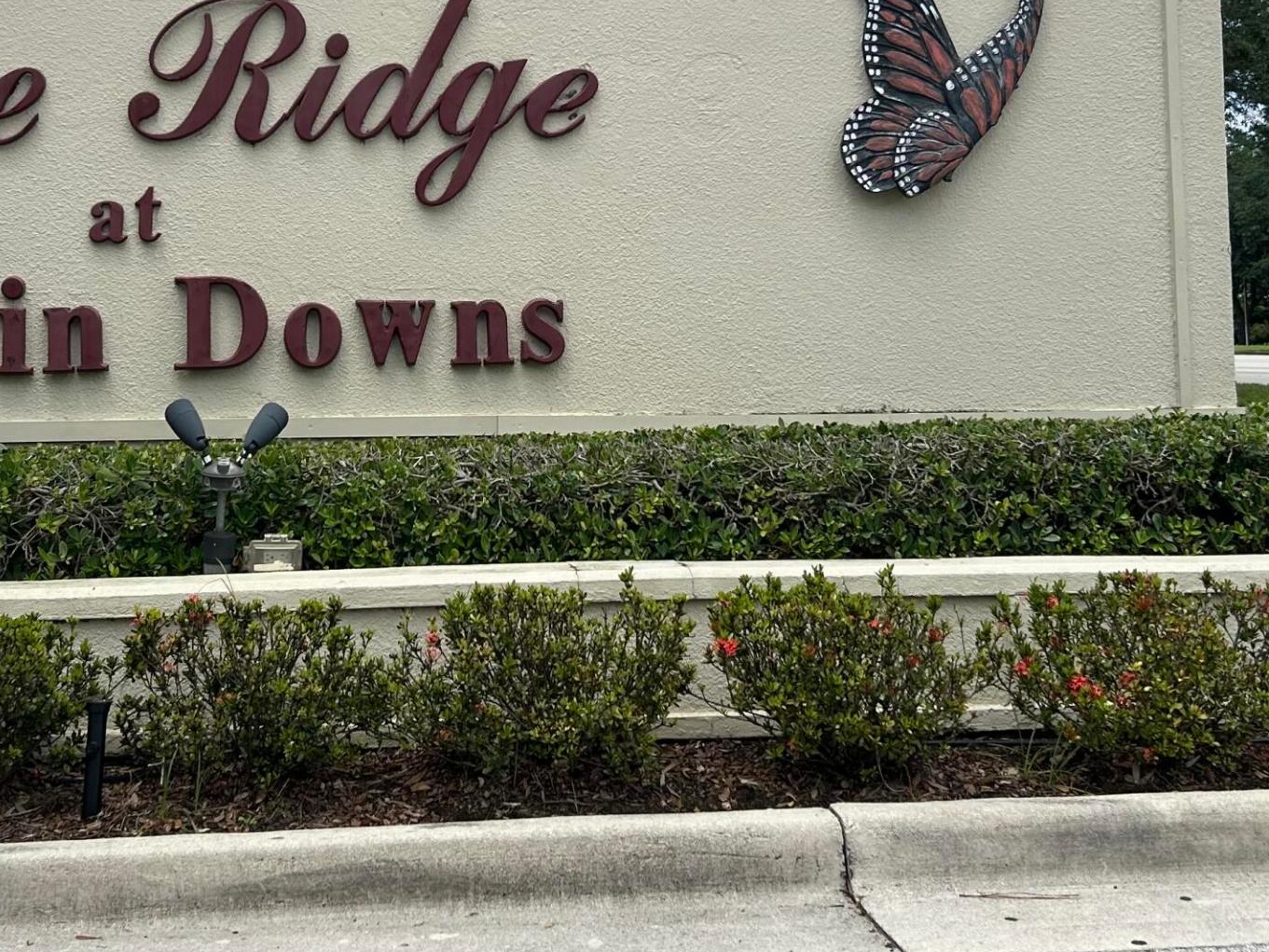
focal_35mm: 55
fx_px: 2016
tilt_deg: +3.6
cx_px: 462
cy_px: 189
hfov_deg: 34.7
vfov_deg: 26.1
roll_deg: +0.9
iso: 50
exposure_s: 1/2915
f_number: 1.5
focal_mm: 5.7
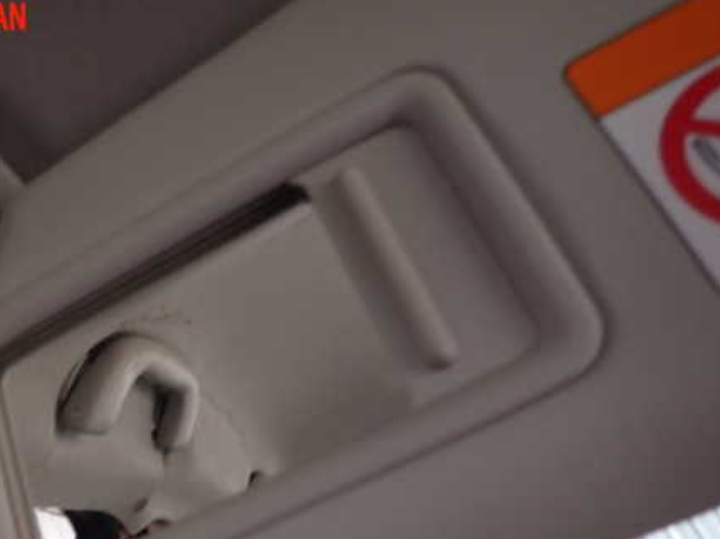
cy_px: 376
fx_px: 727
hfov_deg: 51.4
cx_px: 225
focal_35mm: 35
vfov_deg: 39.9
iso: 200
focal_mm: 4.5
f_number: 2
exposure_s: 1/40
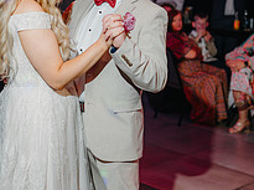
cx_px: 82
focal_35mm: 74
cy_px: 88
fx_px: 542
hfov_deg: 26.2
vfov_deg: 19.8
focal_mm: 35
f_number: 2
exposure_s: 1/200
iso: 200
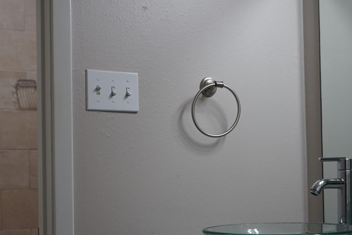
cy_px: 171
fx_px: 616
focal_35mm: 63
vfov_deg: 21.4
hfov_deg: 31.8
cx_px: 147
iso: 320
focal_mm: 38
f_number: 4
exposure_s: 1/60
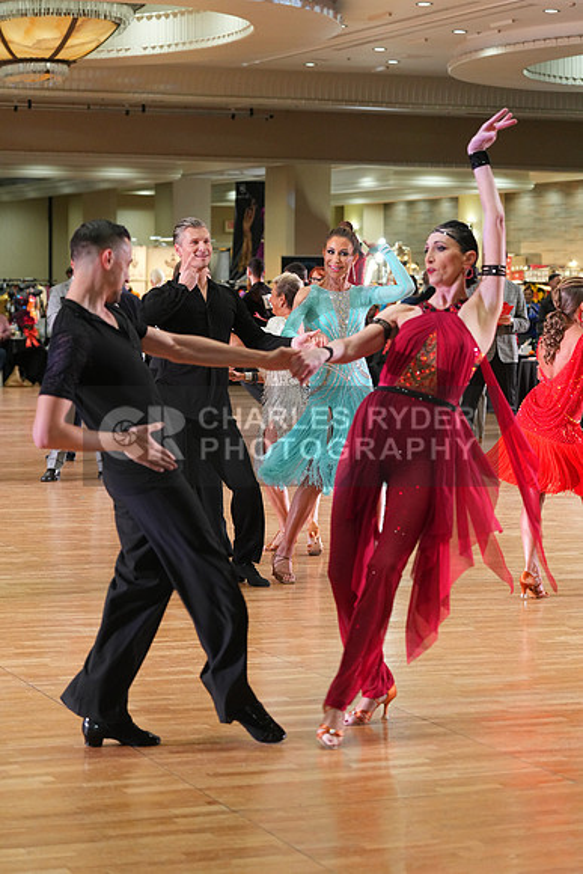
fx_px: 2209
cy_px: 437
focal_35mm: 91
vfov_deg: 22.4
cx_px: 292
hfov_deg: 15.0
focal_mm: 91
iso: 2500
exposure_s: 1/200
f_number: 4
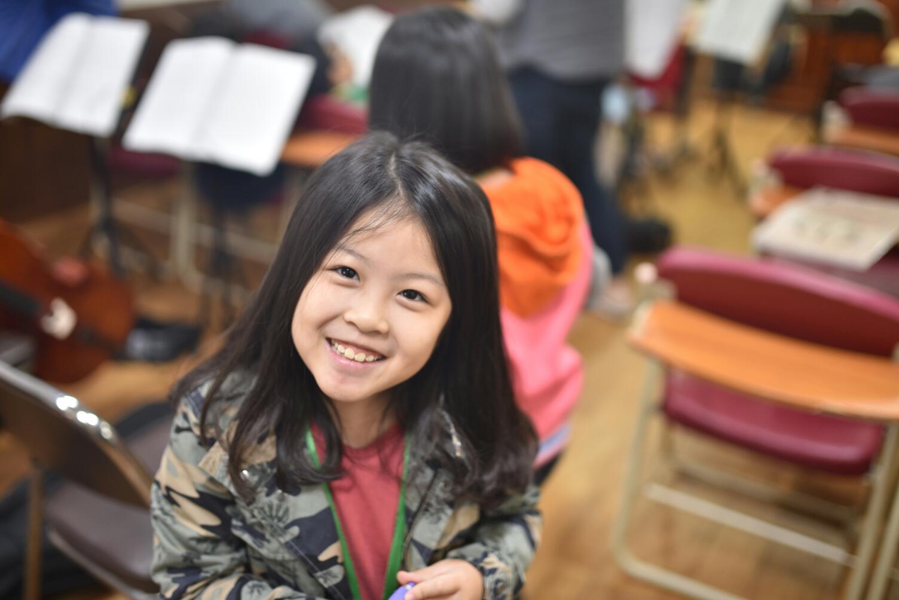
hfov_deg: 54.4
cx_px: 450
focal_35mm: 35
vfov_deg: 37.9
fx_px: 874
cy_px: 300
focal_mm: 35
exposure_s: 1/100
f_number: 1.4
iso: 250
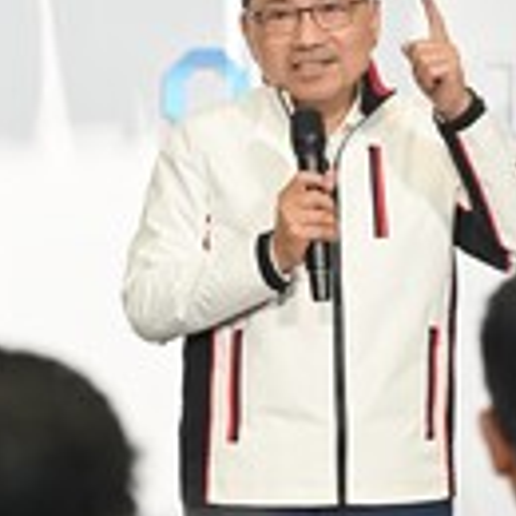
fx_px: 5279
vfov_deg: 5.6
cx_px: 171
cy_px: 109
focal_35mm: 313
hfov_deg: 5.6
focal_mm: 120
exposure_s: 1/125
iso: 640
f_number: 4
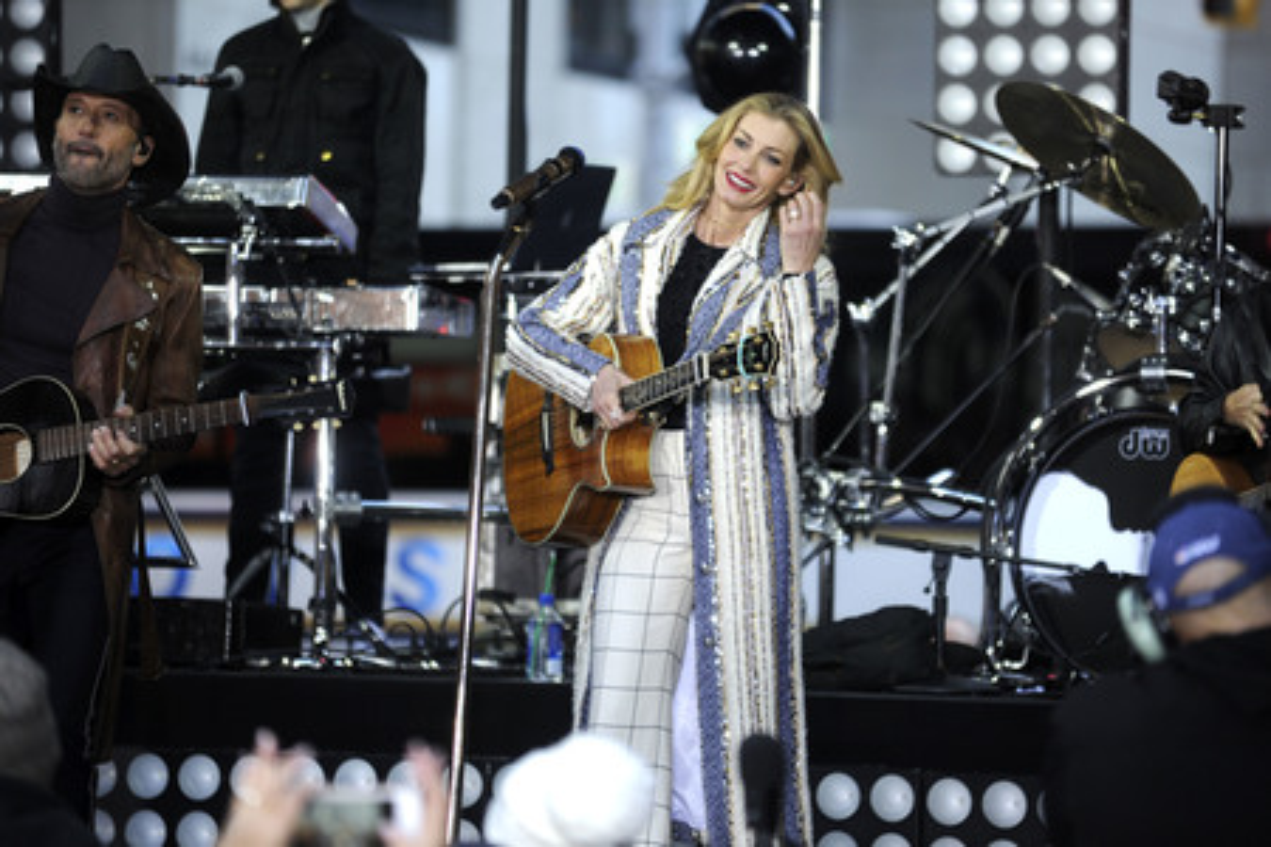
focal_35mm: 200
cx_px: 636
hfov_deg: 10.3
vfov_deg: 6.9
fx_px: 7061
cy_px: 424
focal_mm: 200
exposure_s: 1/400
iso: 1000
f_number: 3.2
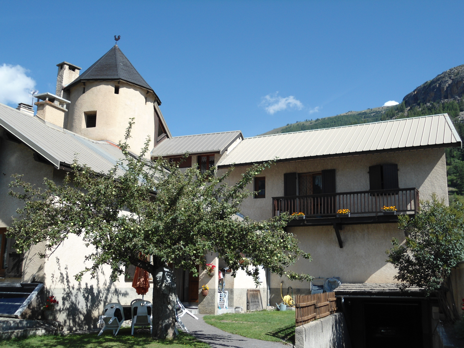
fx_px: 496
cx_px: 232
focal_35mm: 37
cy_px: 174
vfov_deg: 38.7
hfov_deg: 50.1
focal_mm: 6.7
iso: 80
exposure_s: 1/800
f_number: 3.2
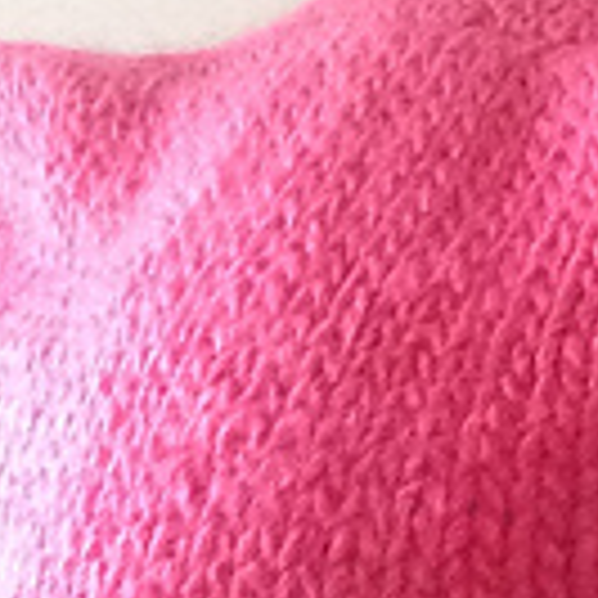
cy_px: 72
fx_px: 2013
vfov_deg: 16.7
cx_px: 771
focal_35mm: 103
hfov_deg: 16.0
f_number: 2.4
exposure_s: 1/17
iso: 500
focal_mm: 2.15
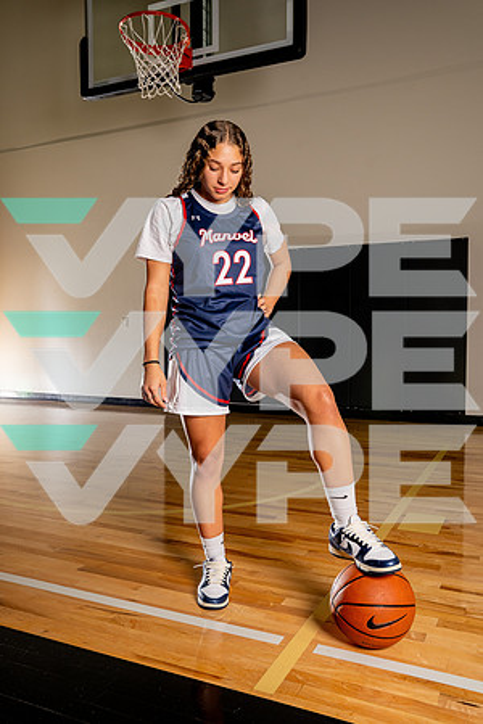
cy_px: 362
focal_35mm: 30
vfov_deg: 62.4
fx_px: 598
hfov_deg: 44.0
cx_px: 242
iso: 640
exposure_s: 1/200
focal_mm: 29.7
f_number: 7.1
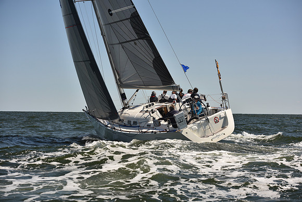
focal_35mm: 70
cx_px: 151
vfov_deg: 19.5
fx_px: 587
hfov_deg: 28.8
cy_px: 101
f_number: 5
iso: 250
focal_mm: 70
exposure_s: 1/1250
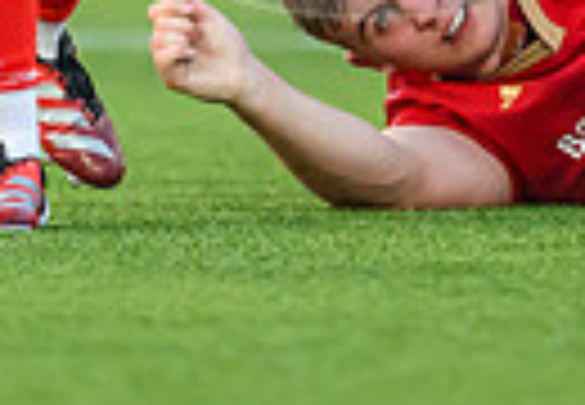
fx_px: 45450
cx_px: 253
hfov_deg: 0.7
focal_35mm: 2764
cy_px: -413
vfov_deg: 0.5
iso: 4000
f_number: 4
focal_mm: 560
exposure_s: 1/1600
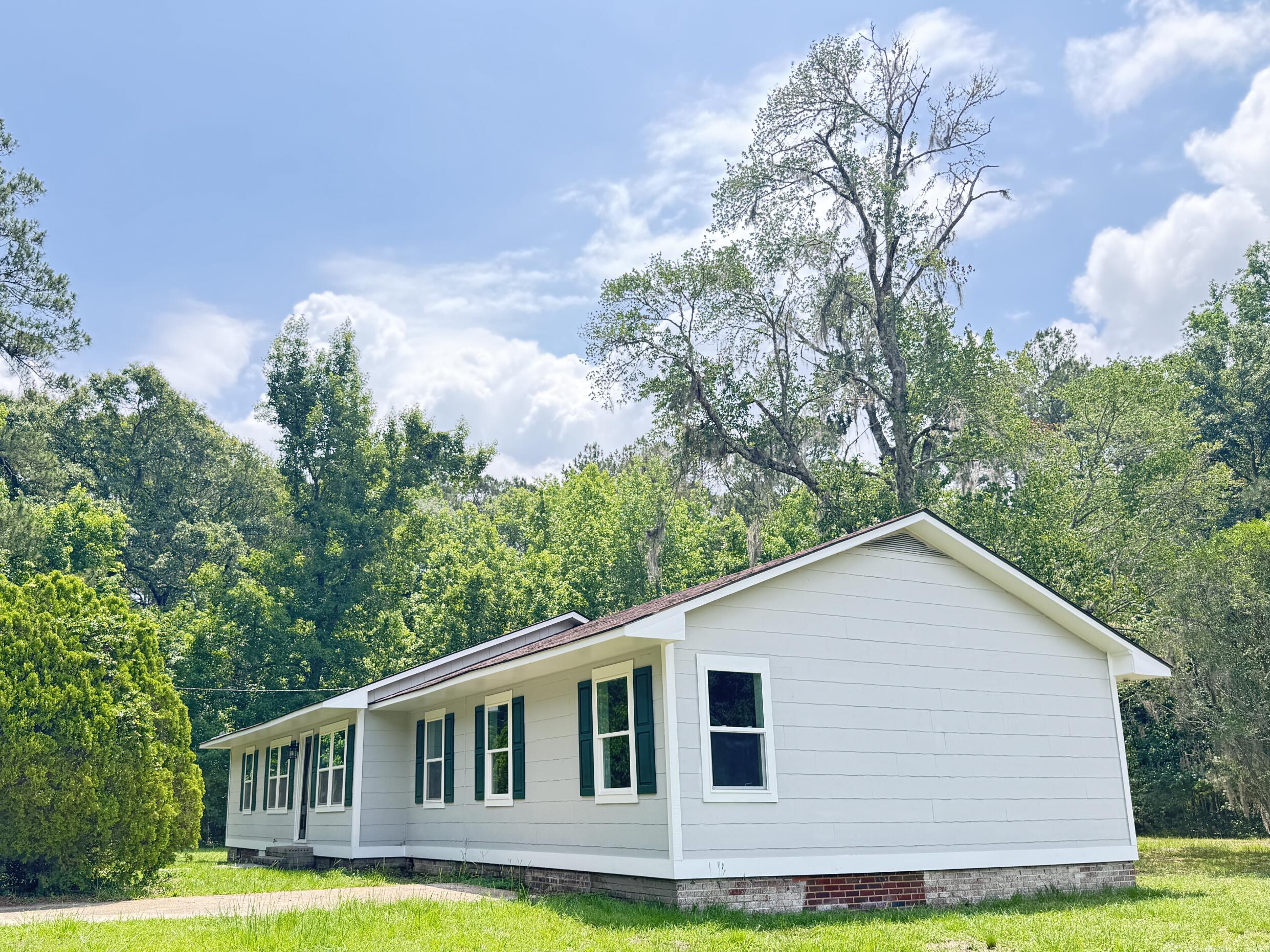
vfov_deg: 48.0
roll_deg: -0.2
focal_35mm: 29
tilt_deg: +11.9
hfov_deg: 61.5
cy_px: 568
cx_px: 559
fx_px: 1064
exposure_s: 1/1151
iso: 80
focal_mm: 6.76
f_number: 1.78
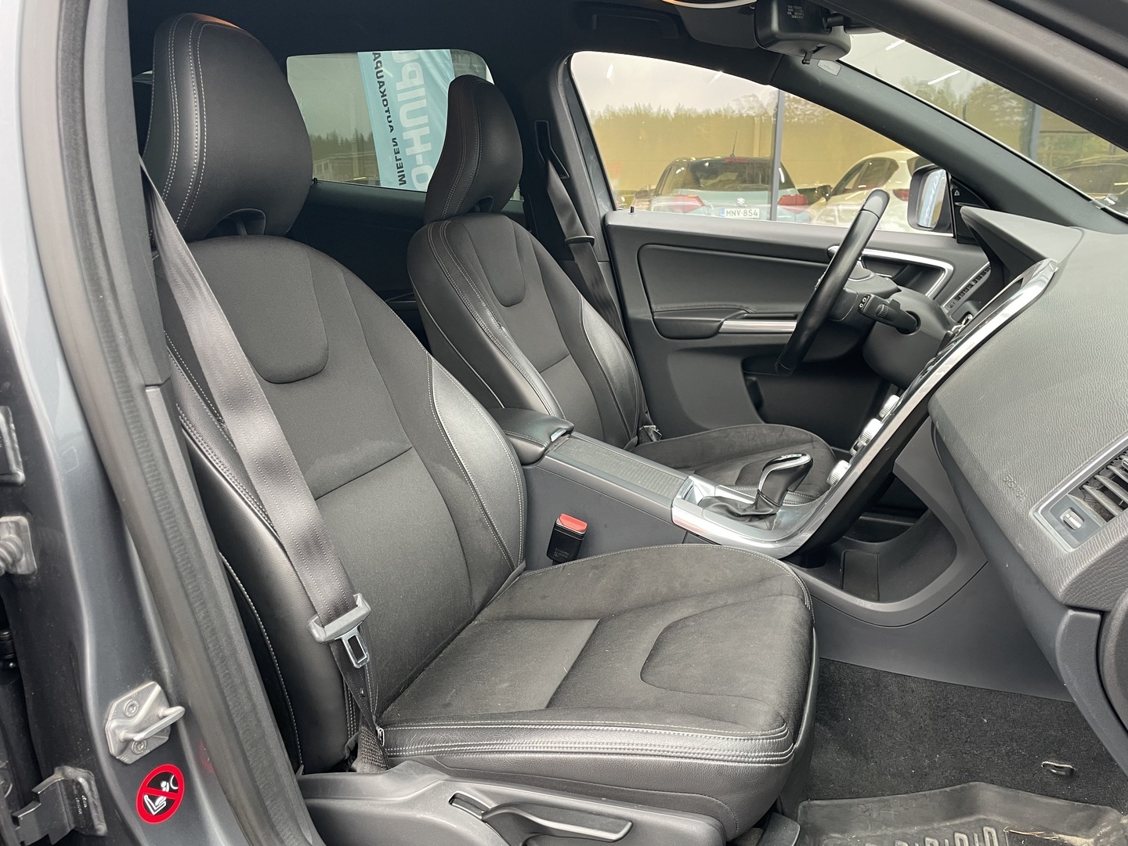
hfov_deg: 67.3
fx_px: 847
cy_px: 423
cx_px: 564
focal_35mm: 26
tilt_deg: -14.0
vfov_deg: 53.1
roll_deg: -0.1
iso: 125
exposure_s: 1/66
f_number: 1.6
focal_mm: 4.2
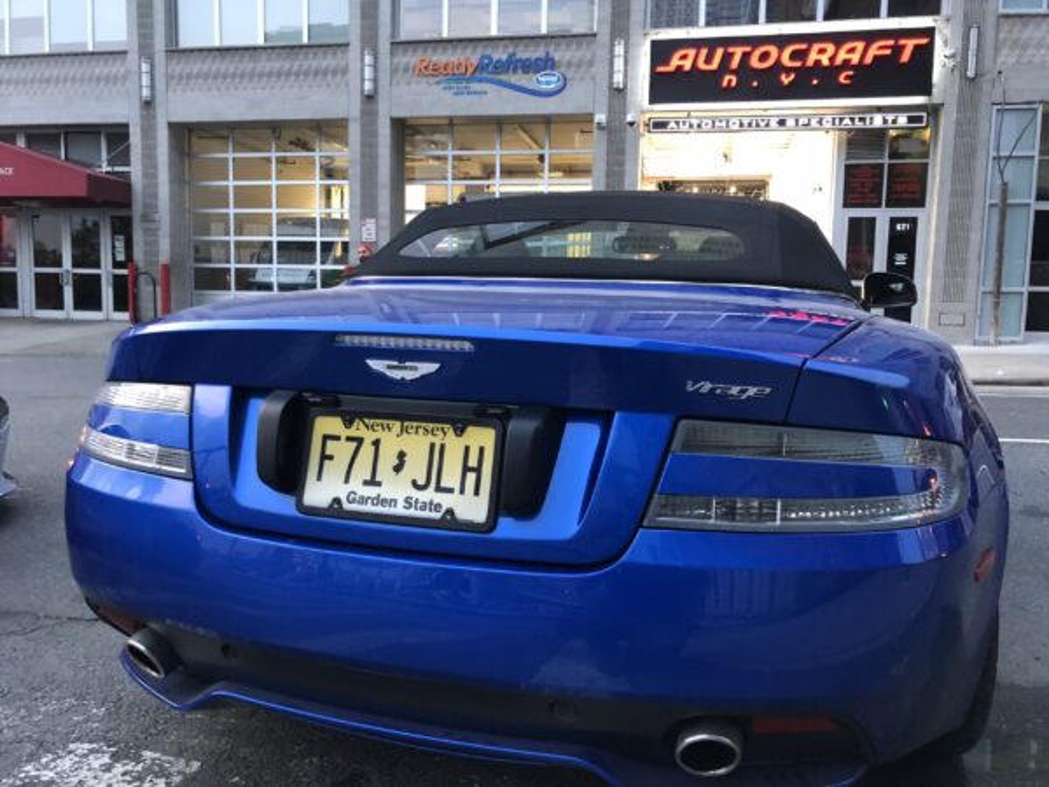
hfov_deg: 63.4
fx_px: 849
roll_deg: -1.3
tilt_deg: -4.6
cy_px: 394
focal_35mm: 28
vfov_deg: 49.7
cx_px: 524
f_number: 1.8
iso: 100
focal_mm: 4
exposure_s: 1/15
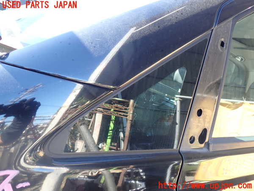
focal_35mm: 30
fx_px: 220
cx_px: 127
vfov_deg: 46.8
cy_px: 96
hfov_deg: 60.0
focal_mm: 5.4
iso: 100
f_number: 2.3
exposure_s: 1/80
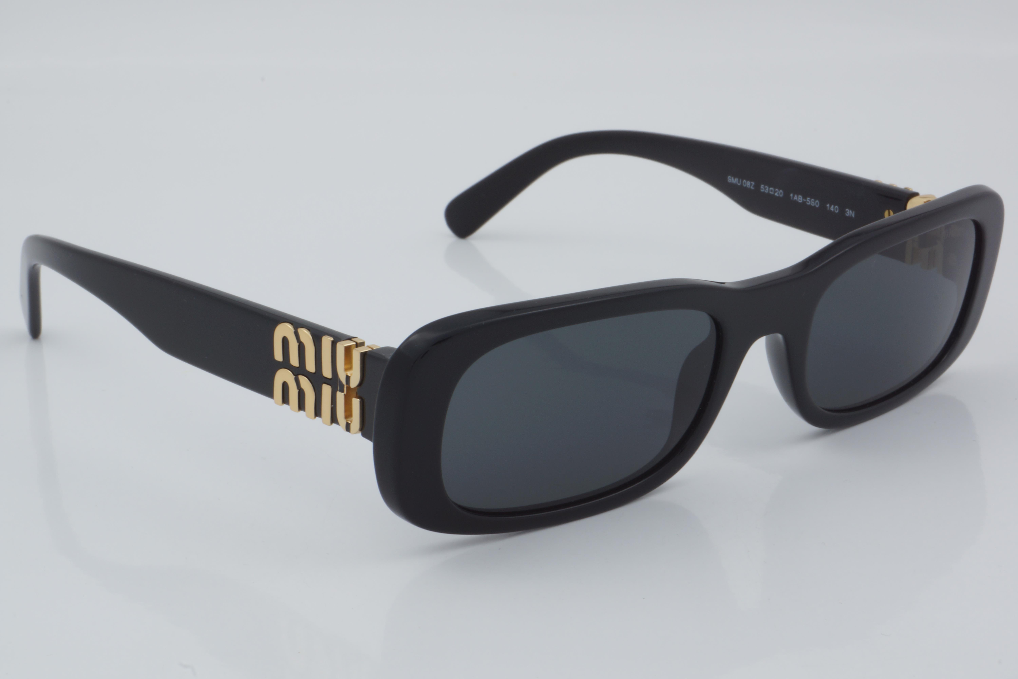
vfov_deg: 18.2
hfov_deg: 27.0
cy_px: 340
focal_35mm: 75
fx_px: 2121
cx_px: 509
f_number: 32
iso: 100
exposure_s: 1/4
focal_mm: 50
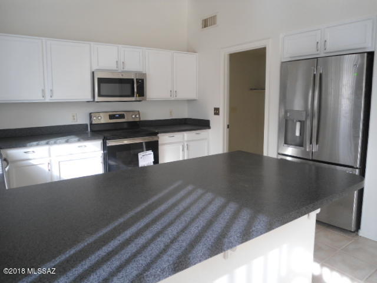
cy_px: 142
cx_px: 188
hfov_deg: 67.3
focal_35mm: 26
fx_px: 283
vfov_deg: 53.1
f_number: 2.8
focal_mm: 4.7
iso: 100
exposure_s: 1/30
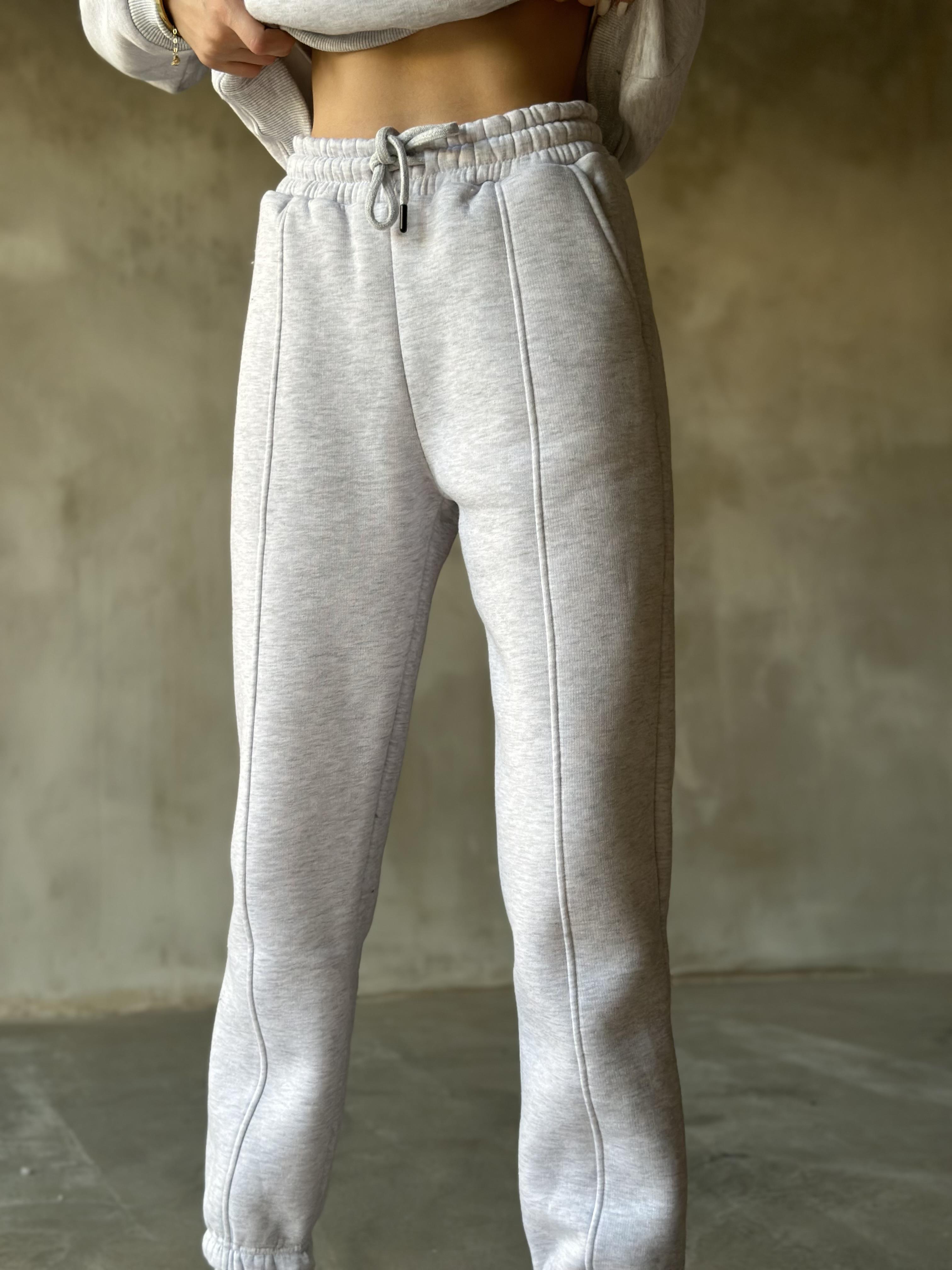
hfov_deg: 30.3
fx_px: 1760
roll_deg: +0.0
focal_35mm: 48
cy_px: 635
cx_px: 476
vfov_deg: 39.7
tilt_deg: +2.9
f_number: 1.78
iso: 125
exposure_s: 1/94
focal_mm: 6.86
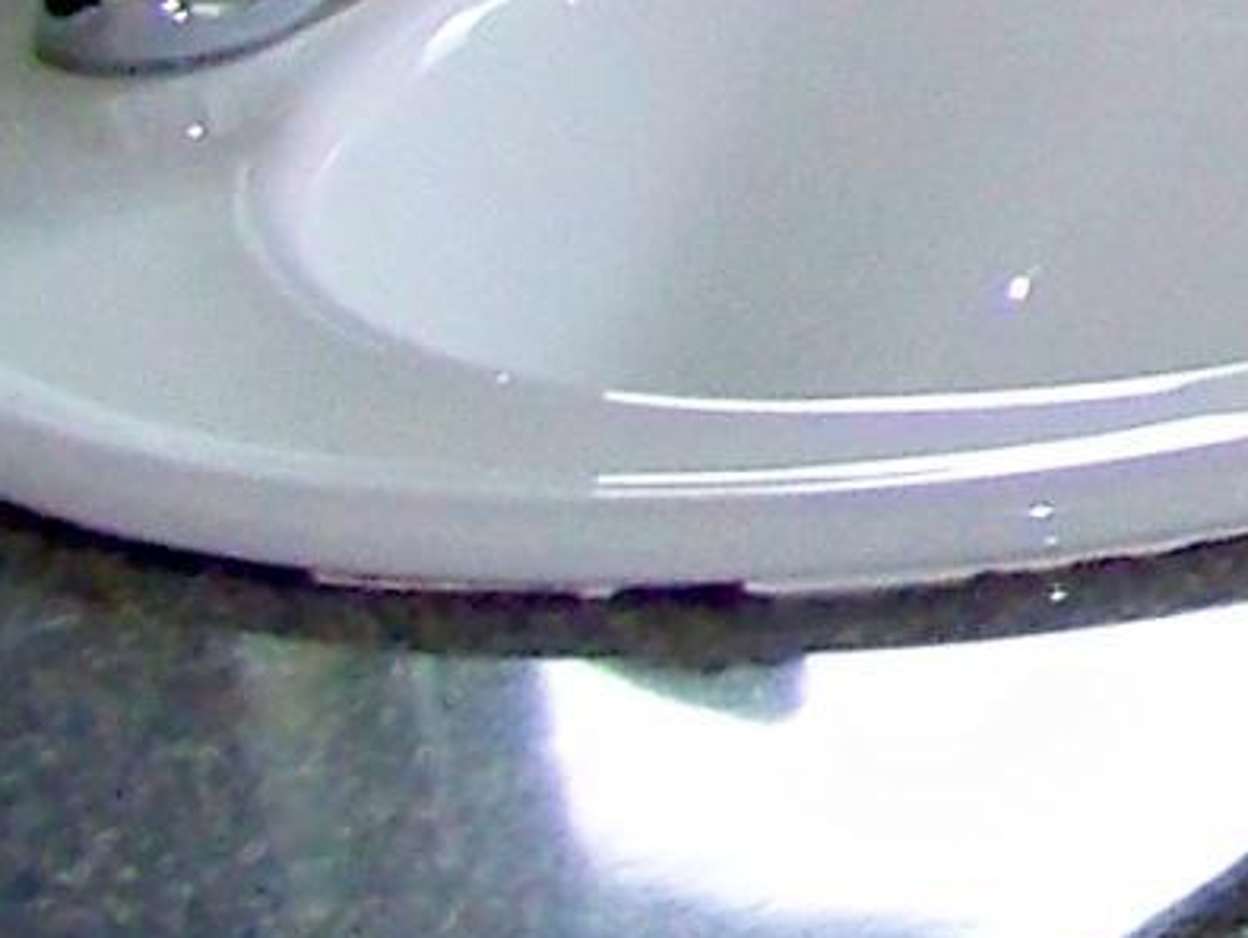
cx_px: 3576
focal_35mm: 251
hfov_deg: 7.1
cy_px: -1185
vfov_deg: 5.7
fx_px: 9055
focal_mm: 5.85
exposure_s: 1/40
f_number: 2.8
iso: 250
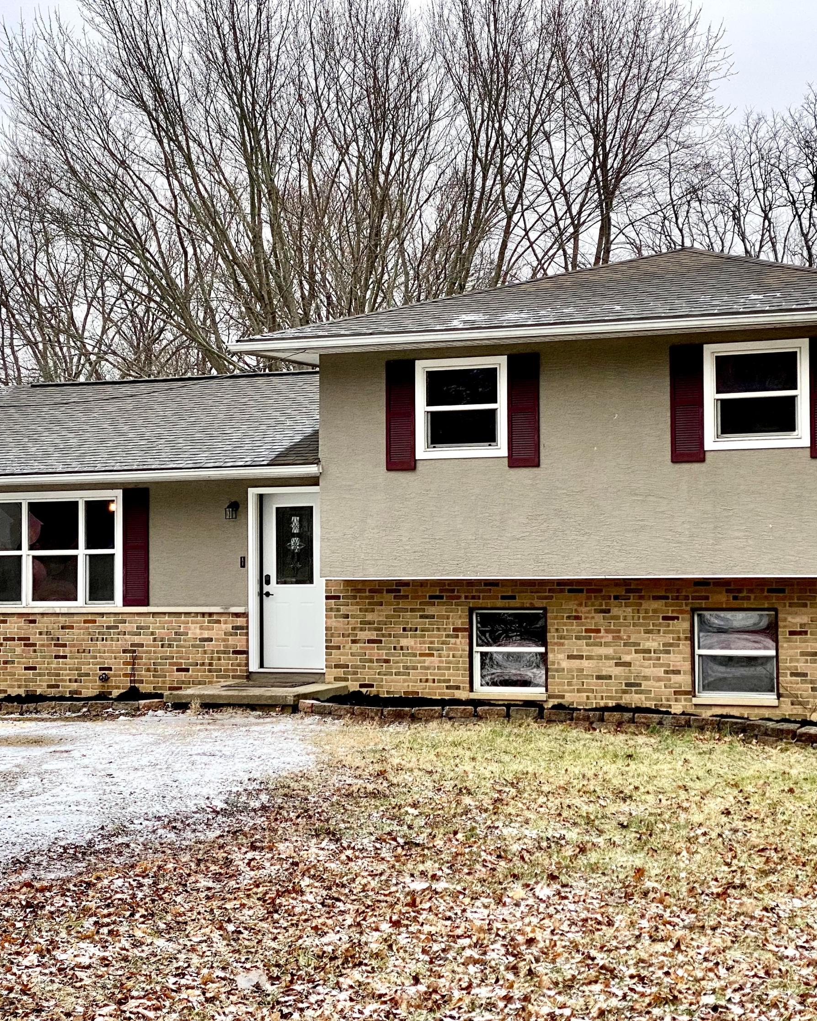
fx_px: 2055
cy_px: 512
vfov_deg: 27.9
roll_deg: +0.4
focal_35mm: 68
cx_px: 437
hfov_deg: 22.5
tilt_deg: +0.9
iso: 20
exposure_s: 1/333
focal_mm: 6
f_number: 2
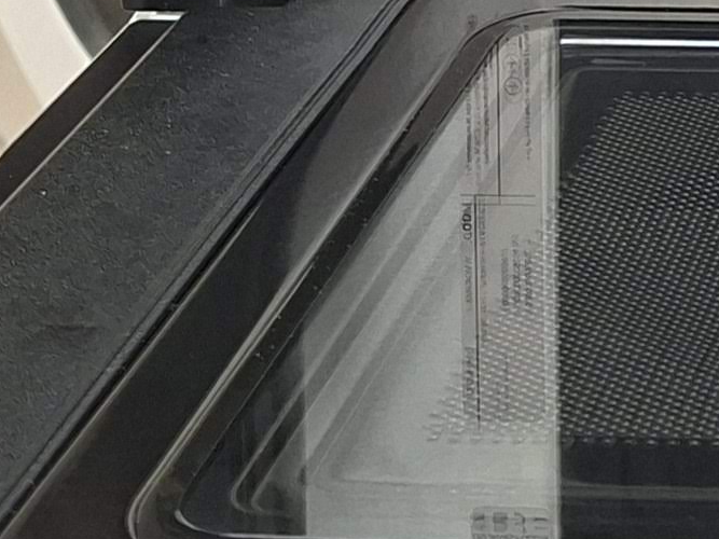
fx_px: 2866
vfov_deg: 9.9
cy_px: -573
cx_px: 1286
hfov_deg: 13.0
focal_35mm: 138
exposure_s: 1/50
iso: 200
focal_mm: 5.54
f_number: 1.8
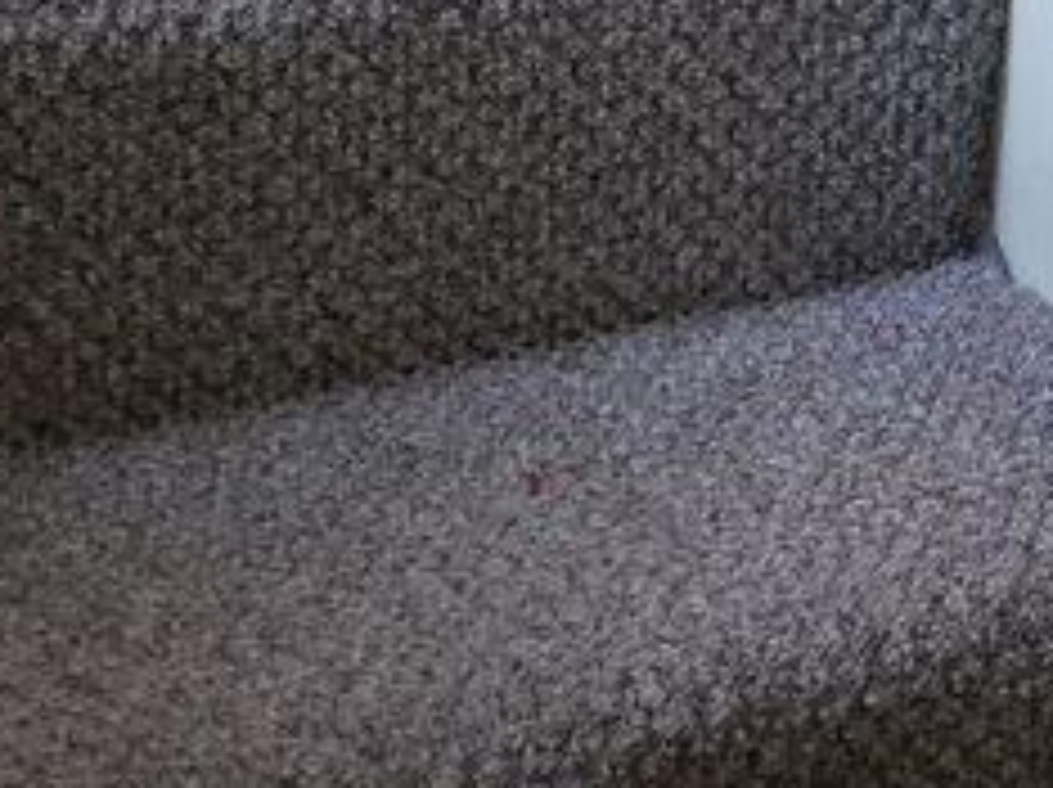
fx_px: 3464
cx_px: 1732
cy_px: -887
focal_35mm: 114
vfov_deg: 11.4
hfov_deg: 15.5
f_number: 3.6
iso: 500
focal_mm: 13
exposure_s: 1/60
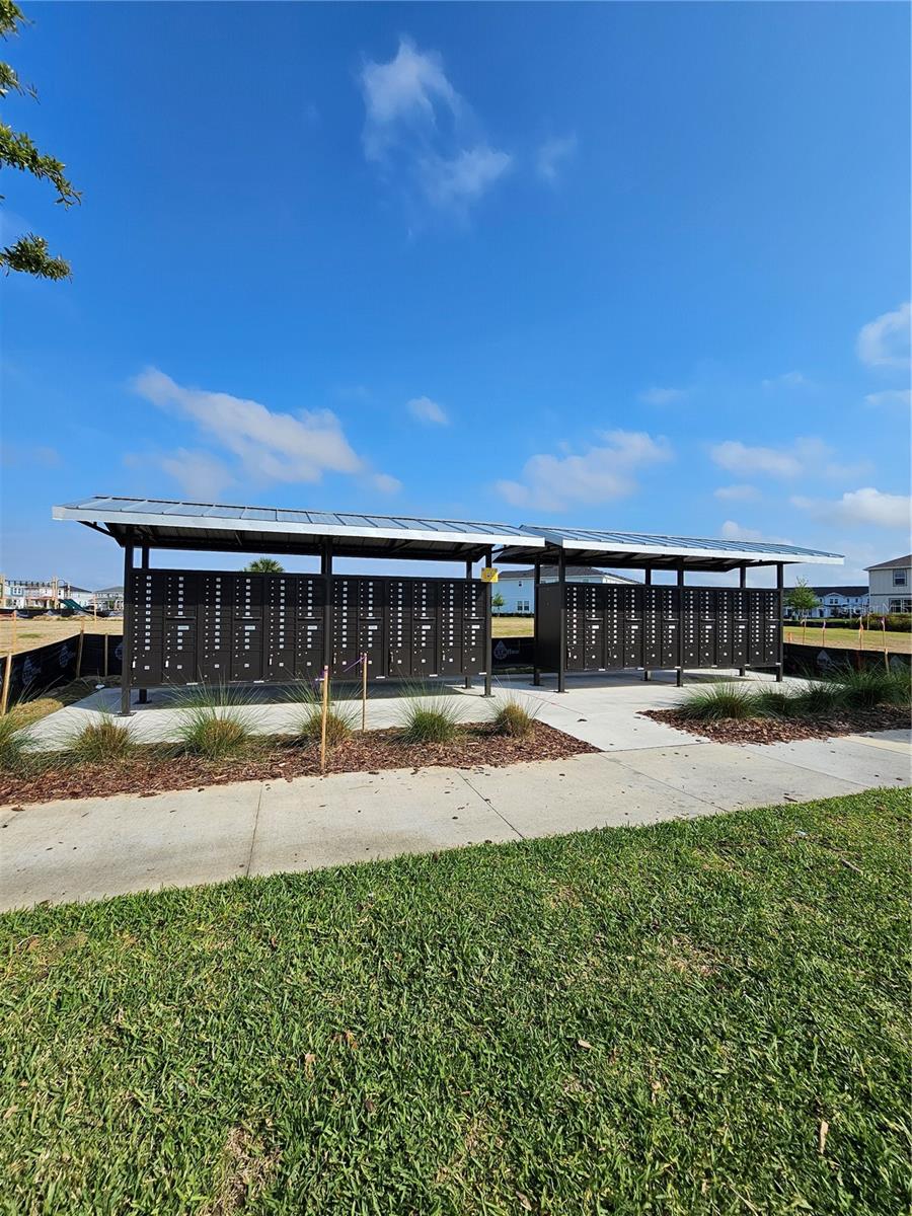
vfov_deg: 106.2
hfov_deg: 89.9
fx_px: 457
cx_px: 456
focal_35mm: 13
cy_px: 608
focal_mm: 2.2
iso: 50
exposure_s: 1/3409
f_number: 2.2
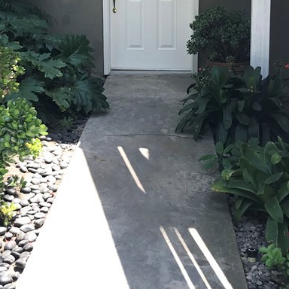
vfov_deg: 25.7
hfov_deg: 26.1
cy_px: 65
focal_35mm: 66
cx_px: 118
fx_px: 623
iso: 20
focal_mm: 3.99
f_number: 1.8
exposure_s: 1/339
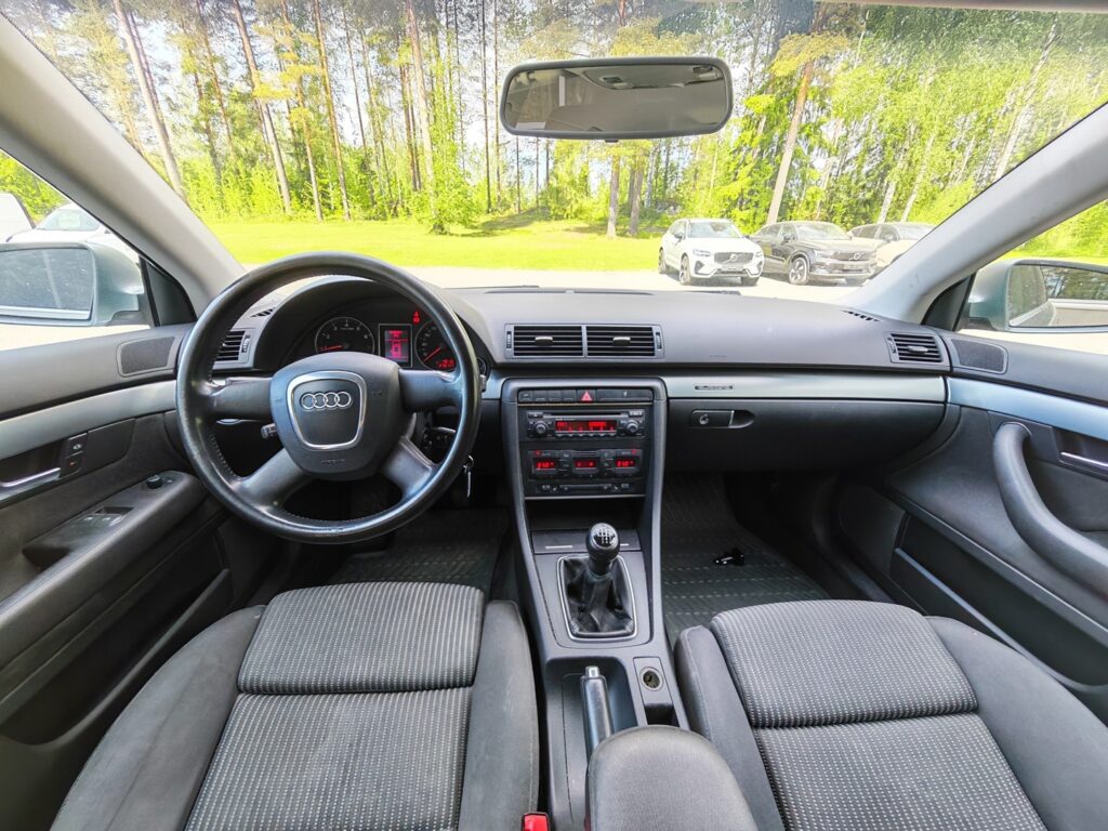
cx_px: 554
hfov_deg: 106.2
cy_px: 416
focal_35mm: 13
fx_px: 416
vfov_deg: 89.9
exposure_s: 1/100
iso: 100
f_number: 2
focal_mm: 1.82
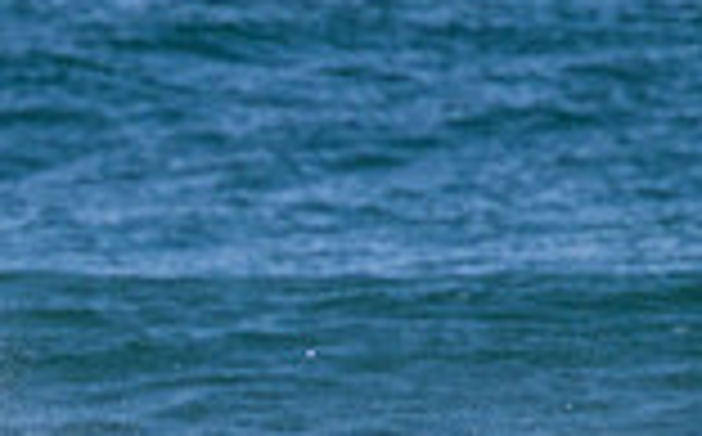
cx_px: -140
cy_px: 735
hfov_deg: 0.7
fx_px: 57962
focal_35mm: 3034
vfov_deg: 0.4
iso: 1100
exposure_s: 1/2000
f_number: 11
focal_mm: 800
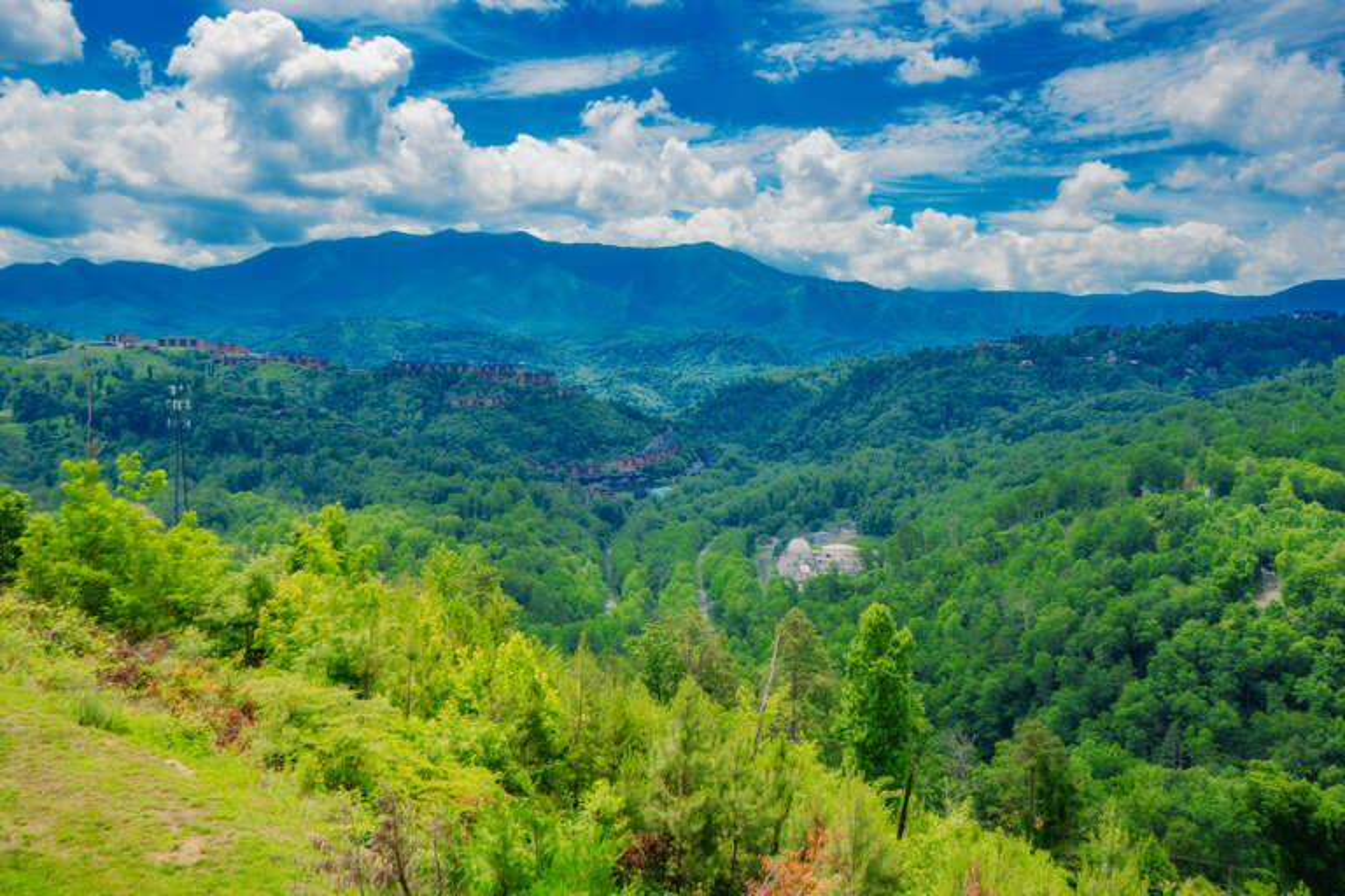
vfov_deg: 37.9
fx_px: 1308
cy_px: 448
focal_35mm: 35
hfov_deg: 54.4
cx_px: 672
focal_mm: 35
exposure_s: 1/125
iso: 100
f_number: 9
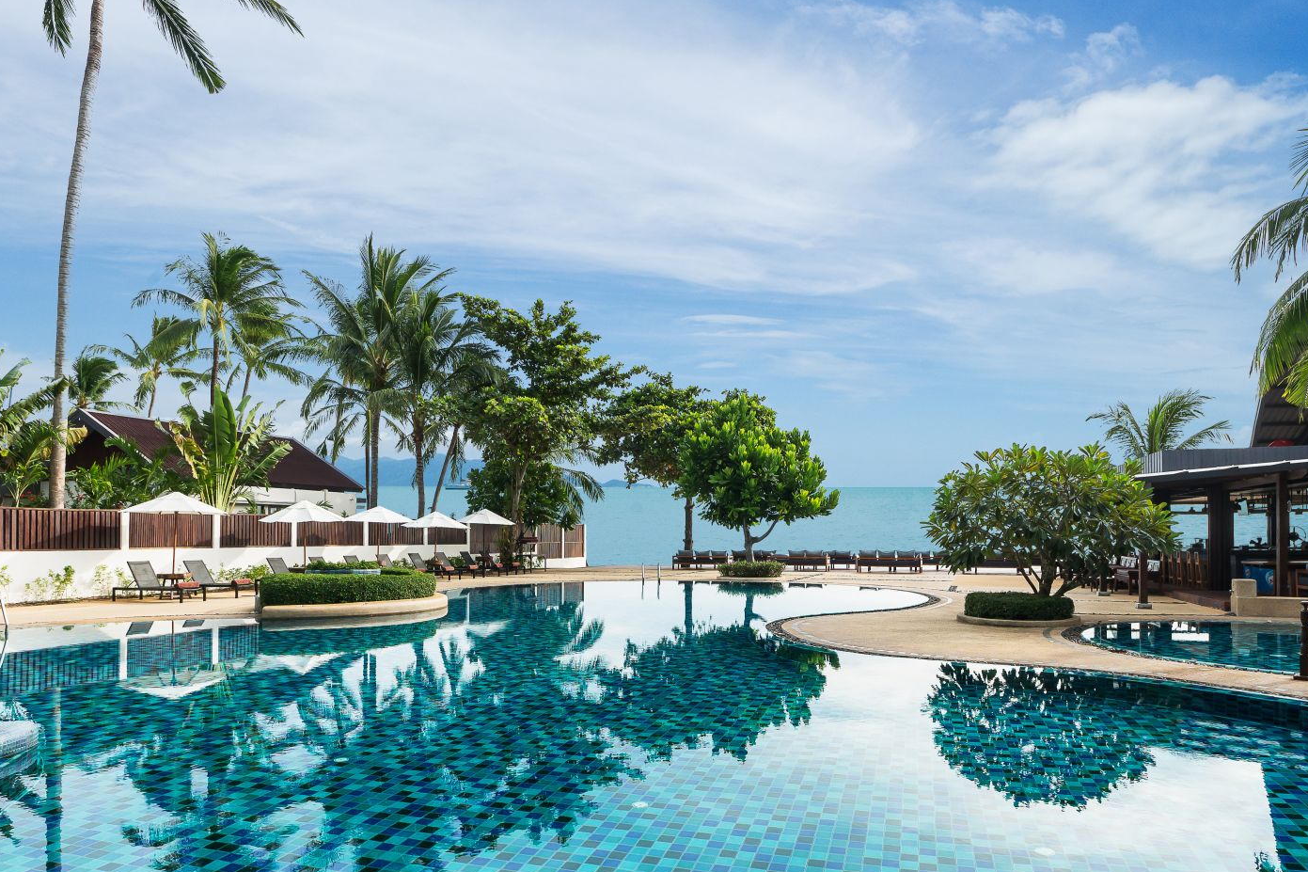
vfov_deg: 54.6
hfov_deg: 76.1
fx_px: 836
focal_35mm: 23
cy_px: 534
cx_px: 679
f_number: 10
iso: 400
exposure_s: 1/200
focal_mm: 16
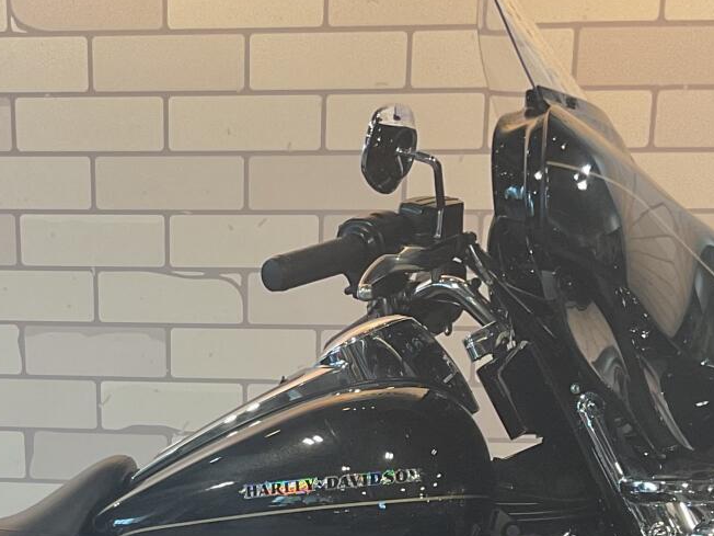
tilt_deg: -20.8
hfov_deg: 21.8
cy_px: 741
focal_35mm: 89
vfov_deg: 15.6
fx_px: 1836
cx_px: 175
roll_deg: +1.7
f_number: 1.8
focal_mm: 3
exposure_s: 1/50
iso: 64
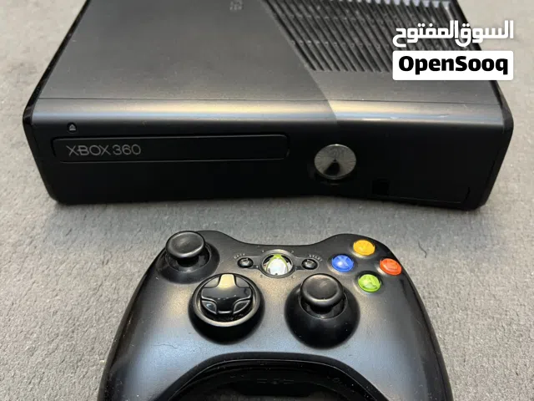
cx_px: 267
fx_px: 401
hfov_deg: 67.3
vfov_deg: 53.1
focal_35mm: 26
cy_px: 200
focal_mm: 5.7
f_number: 1.5
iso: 640
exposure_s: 1/40
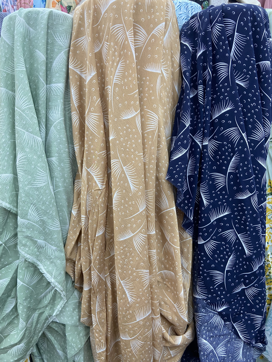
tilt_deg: -23.3
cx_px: 136
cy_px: 181
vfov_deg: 67.3
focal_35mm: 26
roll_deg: +1.4
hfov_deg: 53.1
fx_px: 272
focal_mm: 4.25
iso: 125
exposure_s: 1/50
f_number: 1.8
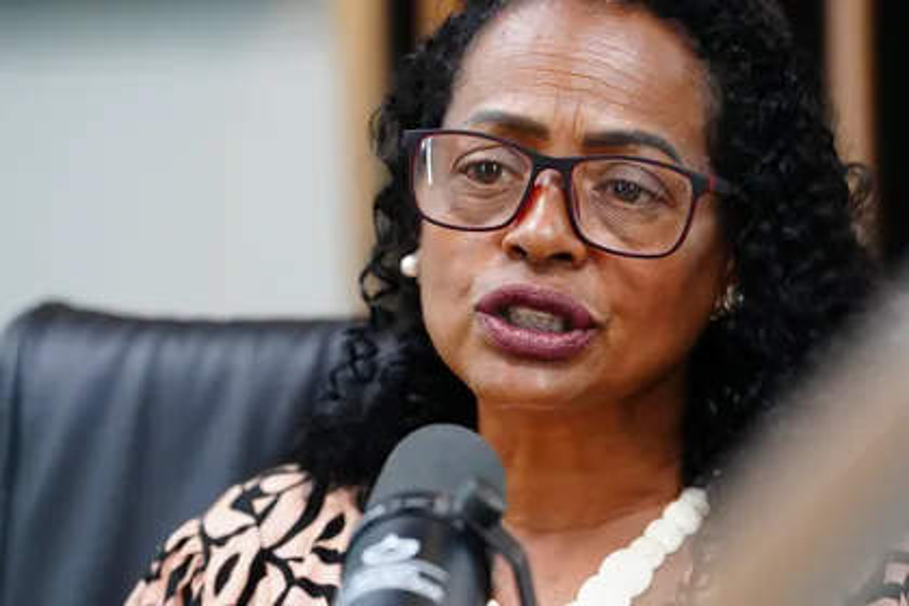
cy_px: 303
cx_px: 454
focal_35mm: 200
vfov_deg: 6.9
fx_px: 5050
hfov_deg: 10.3
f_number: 4.5
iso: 5000
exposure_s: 1/200
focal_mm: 200
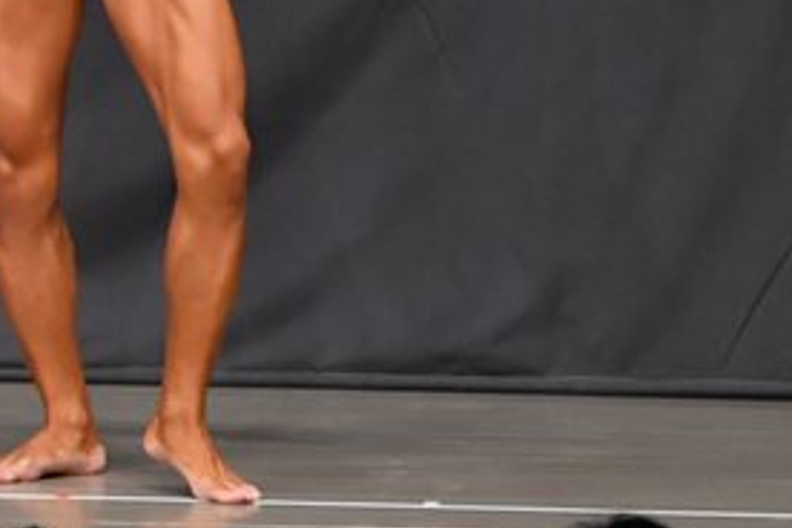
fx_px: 13419
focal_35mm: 610
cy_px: -115
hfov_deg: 3.4
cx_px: -294
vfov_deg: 2.3
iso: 5000
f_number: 5.6
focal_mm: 145
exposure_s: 1/400
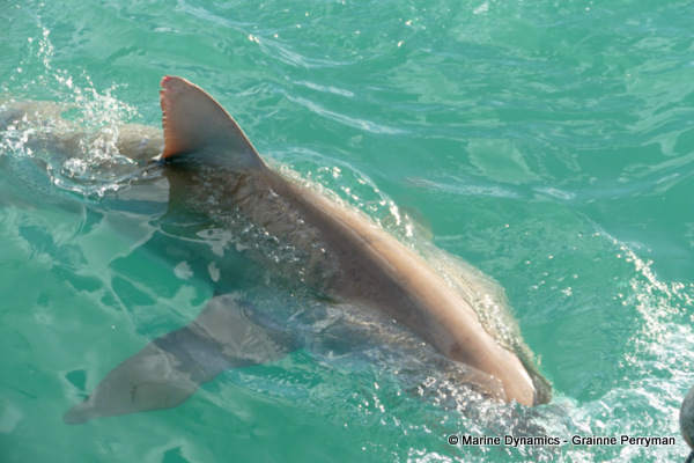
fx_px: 1966
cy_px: 232
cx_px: 347
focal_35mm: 102
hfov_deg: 20.0
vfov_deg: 13.4
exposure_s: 1/500
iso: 125
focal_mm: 37.13
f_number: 3.8
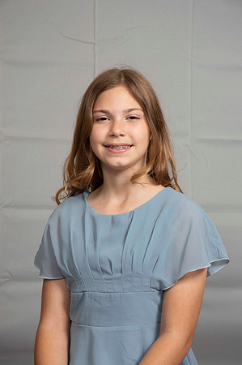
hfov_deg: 13.0
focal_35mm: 105
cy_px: 182
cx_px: 121
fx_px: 1061
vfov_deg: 19.5
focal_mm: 70
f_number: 6.3
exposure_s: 1/60
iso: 100
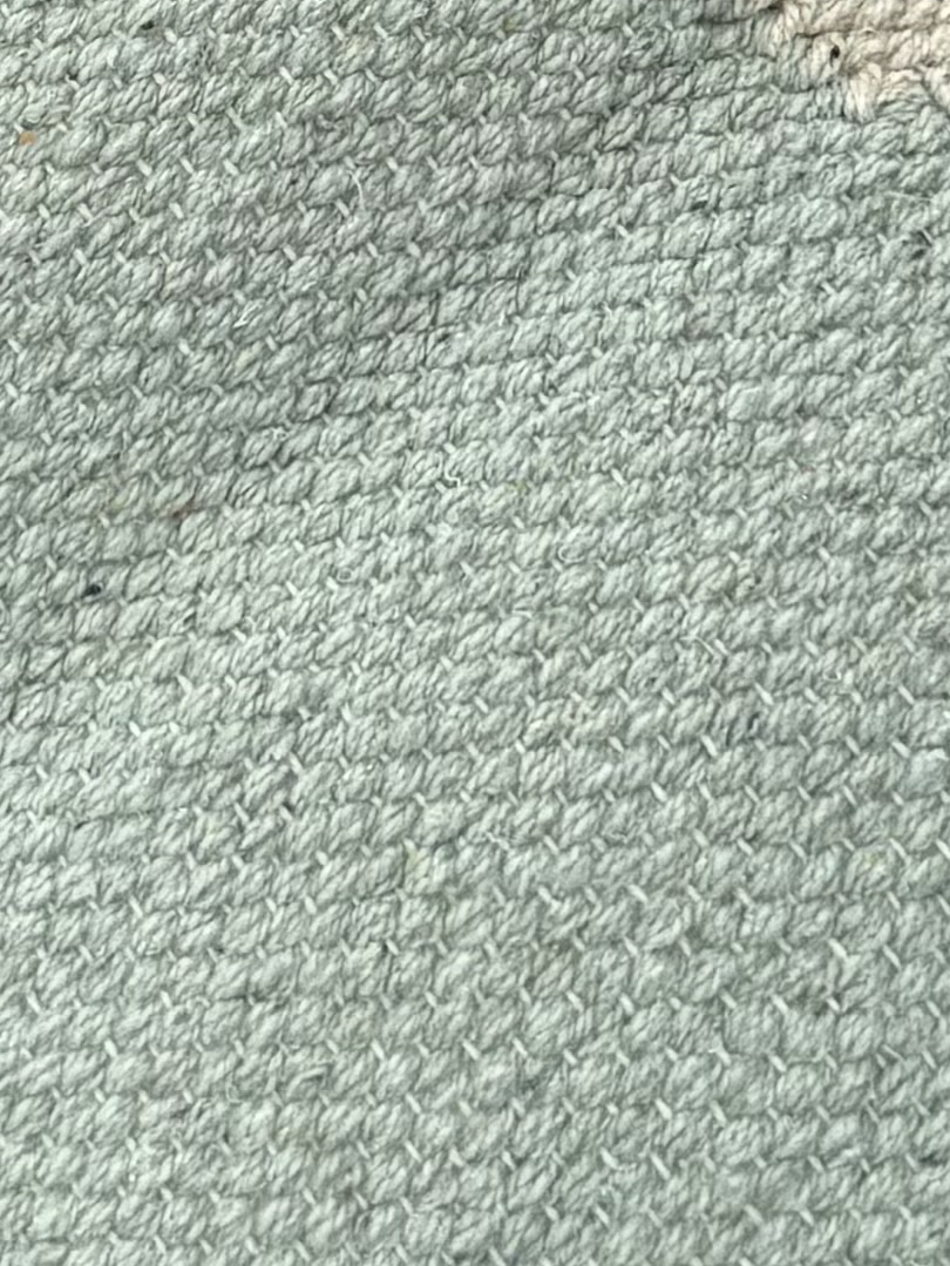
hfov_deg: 11.6
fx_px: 4644
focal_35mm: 127
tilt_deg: -69.8
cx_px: 223
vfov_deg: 14.6
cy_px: -515
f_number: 1.78
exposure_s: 1/1046
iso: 80
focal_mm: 6.76
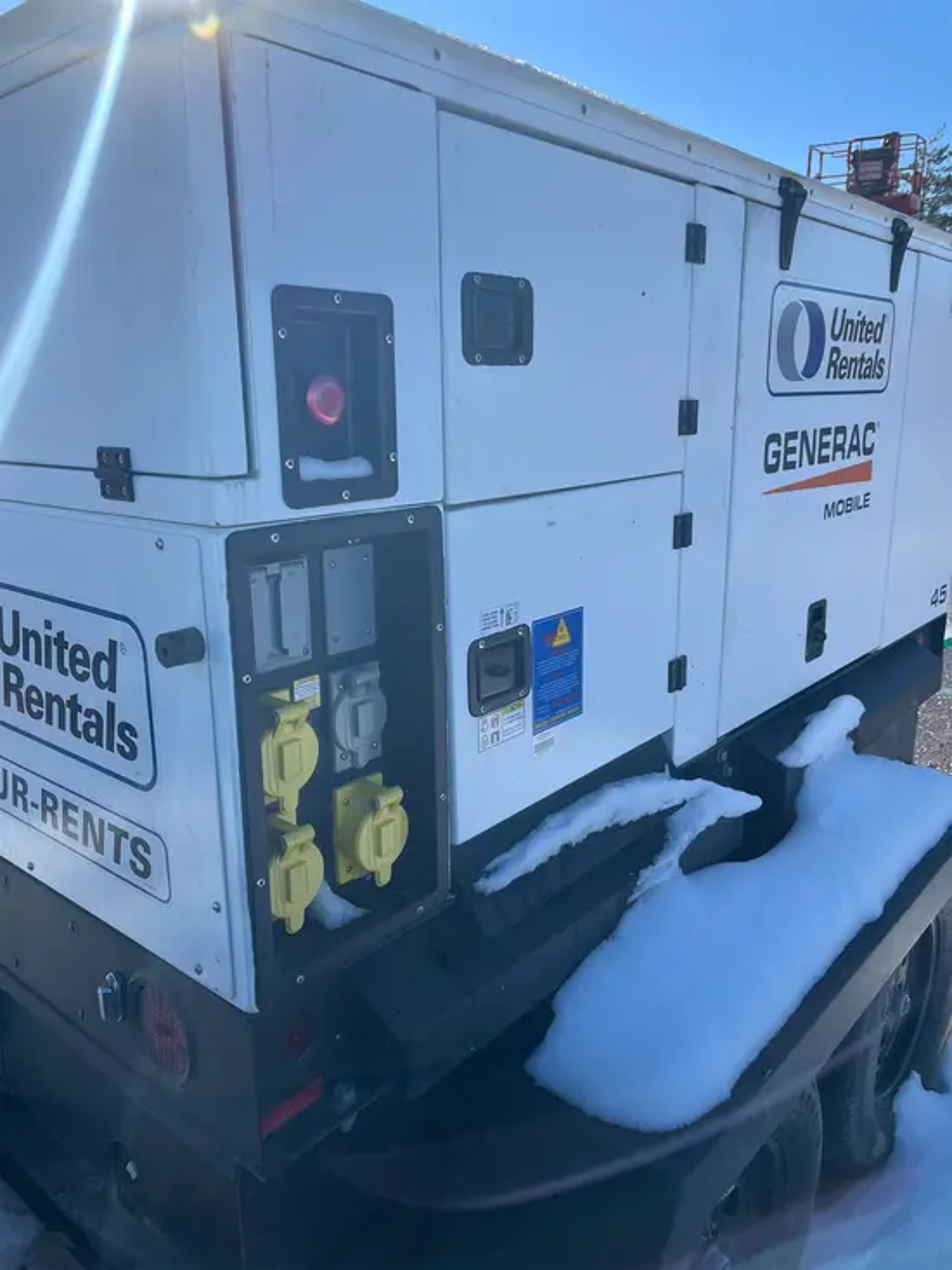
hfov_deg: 53.1
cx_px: 476
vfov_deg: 67.3
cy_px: 635
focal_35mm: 26
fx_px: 953
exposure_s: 1/2222
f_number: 1.6
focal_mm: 5.1
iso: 50
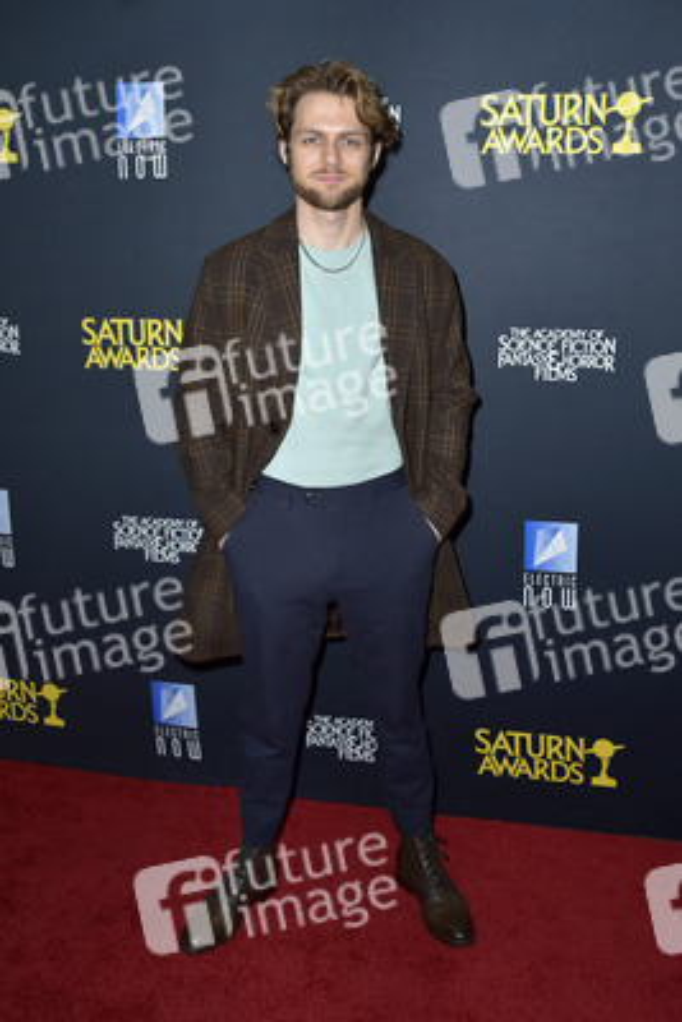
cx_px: 341
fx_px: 908
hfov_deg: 41.1
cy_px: 511
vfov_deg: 58.7
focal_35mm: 32
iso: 250
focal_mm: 32
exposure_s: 1/250
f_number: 6.3
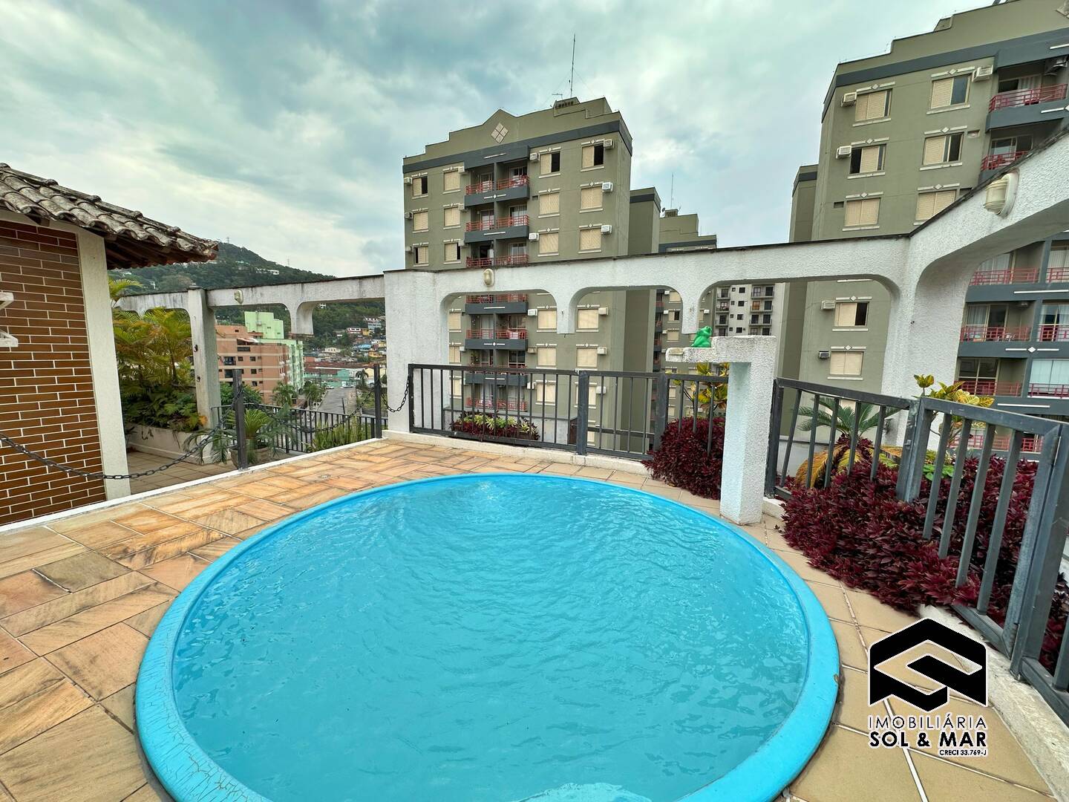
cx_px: 534
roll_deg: -1.0
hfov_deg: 102.1
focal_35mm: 14
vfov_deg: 85.7
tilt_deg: -7.2
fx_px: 432
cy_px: 401
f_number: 2.2
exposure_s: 1/818
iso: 40
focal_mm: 2.22
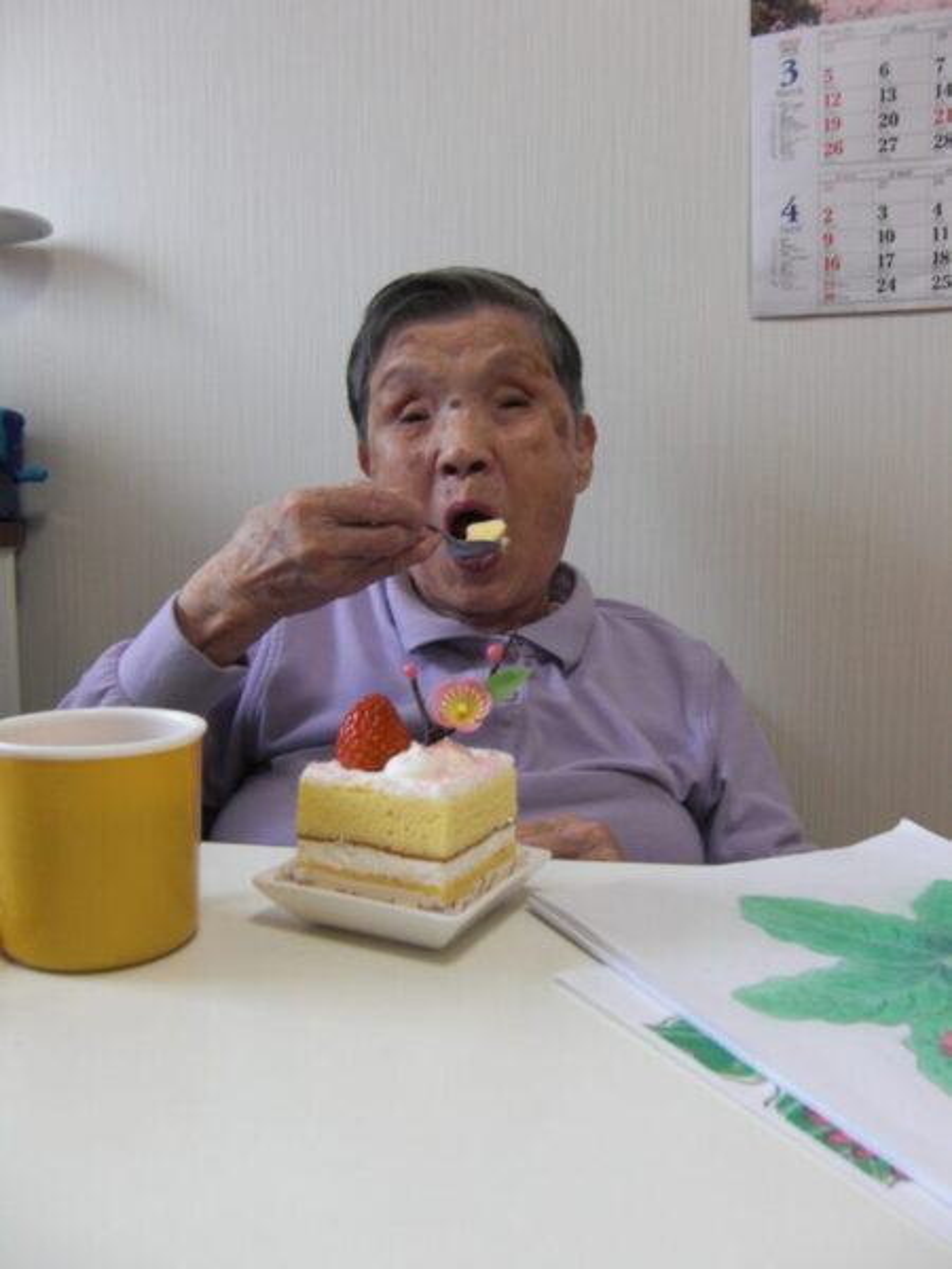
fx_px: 1027
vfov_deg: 63.4
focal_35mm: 28
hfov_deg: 49.7
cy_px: 634
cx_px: 476
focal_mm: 4.9
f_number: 2.6
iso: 100
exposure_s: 1/60
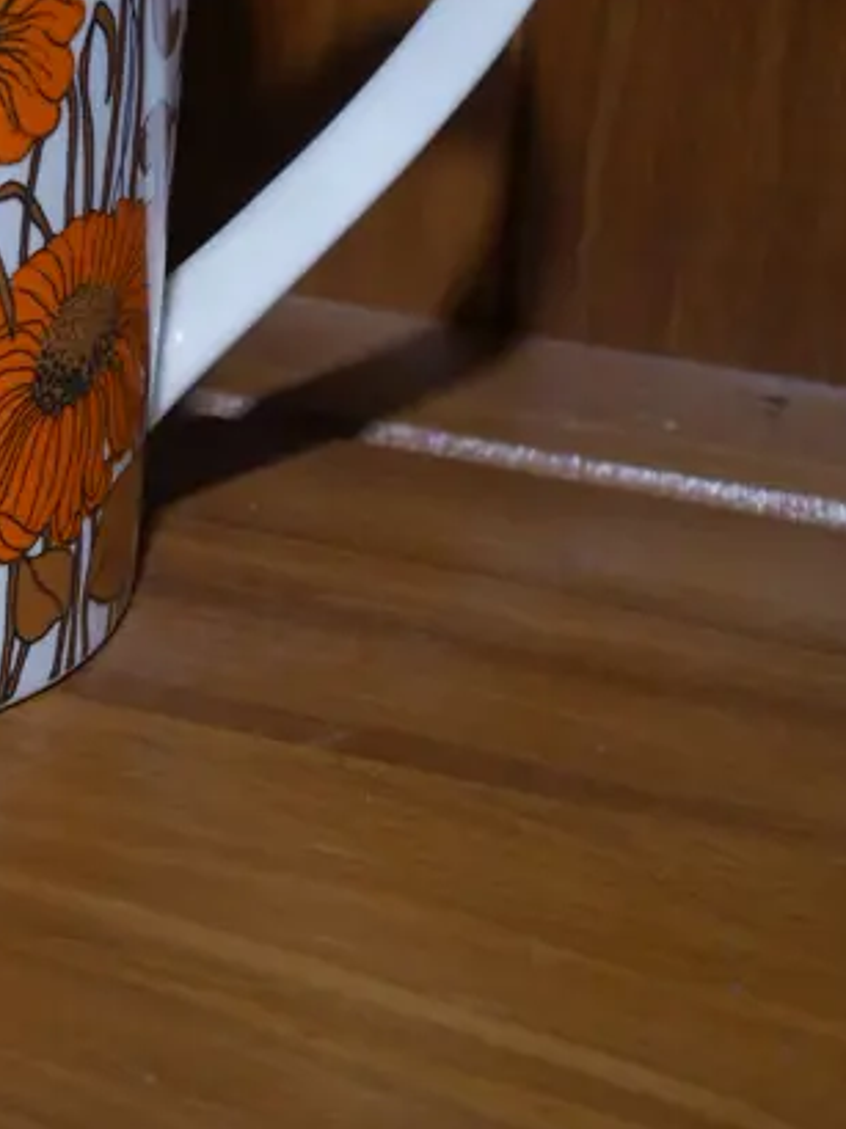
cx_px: -179
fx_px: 3099
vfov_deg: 19.7
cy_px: -146
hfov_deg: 15.0
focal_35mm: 95
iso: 400
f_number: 4.1
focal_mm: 19
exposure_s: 1/60
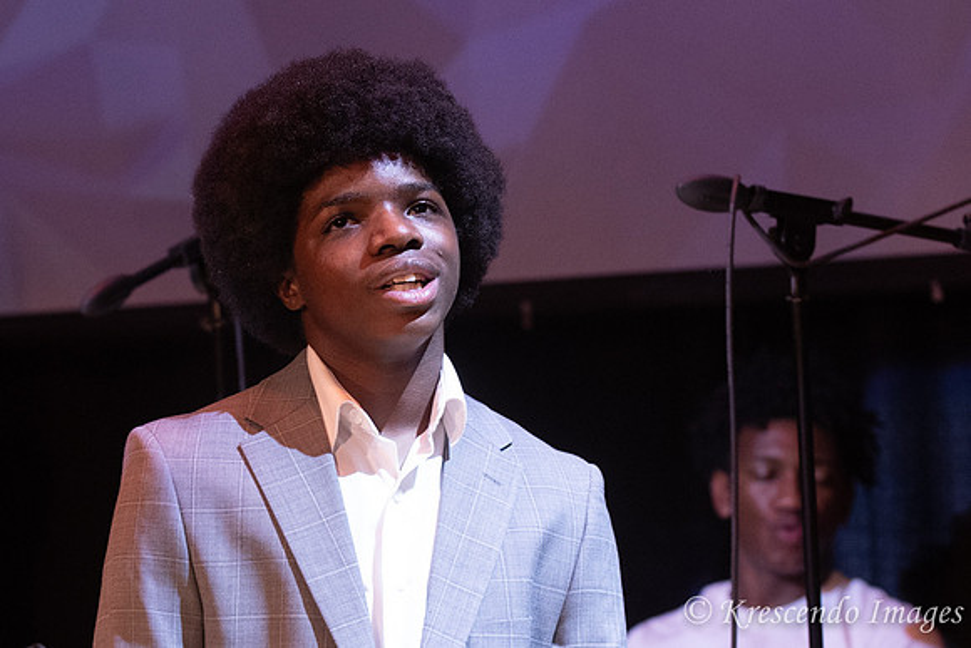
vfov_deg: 6.9
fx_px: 5370
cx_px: 314
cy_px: 391
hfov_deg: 10.3
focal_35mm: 199
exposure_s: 1/200
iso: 3200
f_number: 4
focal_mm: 98
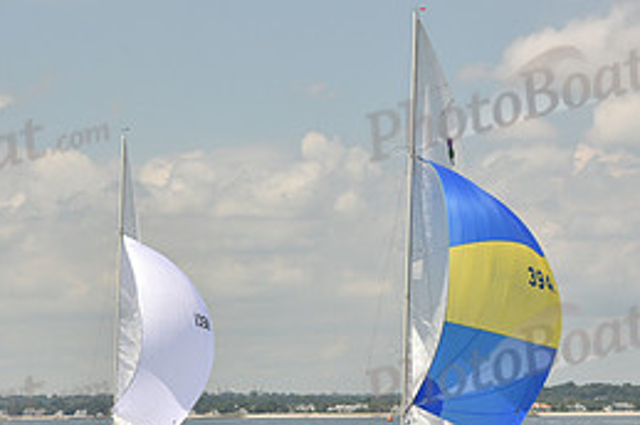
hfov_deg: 13.1
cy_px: 261
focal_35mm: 157
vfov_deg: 8.7
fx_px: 2788
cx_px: 240
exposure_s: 1/1250
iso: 250
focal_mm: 70
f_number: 4.5
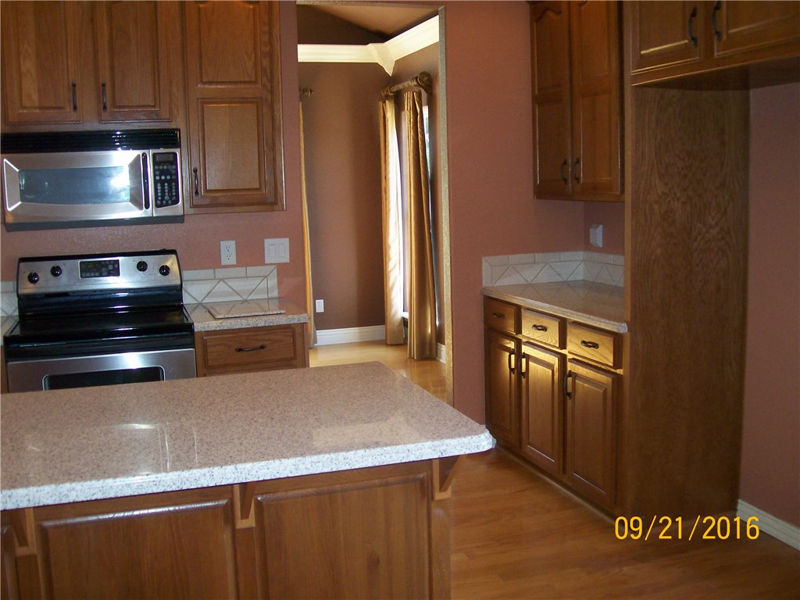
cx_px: 400
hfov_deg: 51.4
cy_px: 300
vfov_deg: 39.7
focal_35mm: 36
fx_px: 832
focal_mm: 6
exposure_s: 1/64
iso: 140
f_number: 2.7
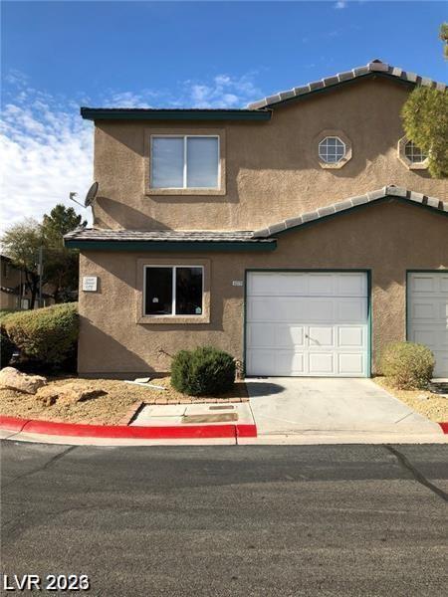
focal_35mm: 28
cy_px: 298
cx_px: 224
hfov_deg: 49.7
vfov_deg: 63.4
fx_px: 483
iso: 20
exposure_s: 1/1499
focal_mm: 4
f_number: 1.8
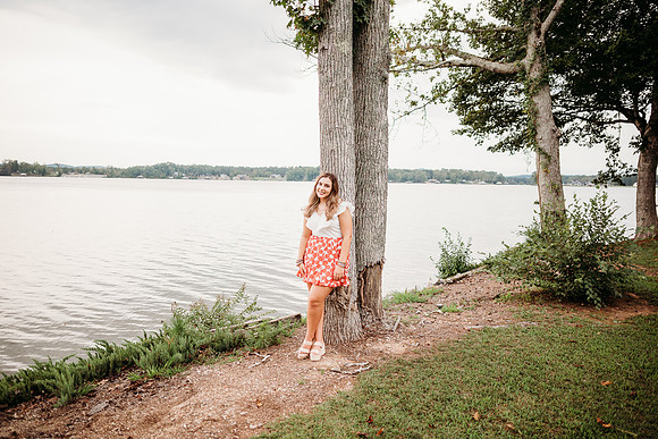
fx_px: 439
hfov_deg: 73.7
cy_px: 220
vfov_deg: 53.2
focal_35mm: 24
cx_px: 329
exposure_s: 1/500
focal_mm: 24
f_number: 2.2
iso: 200
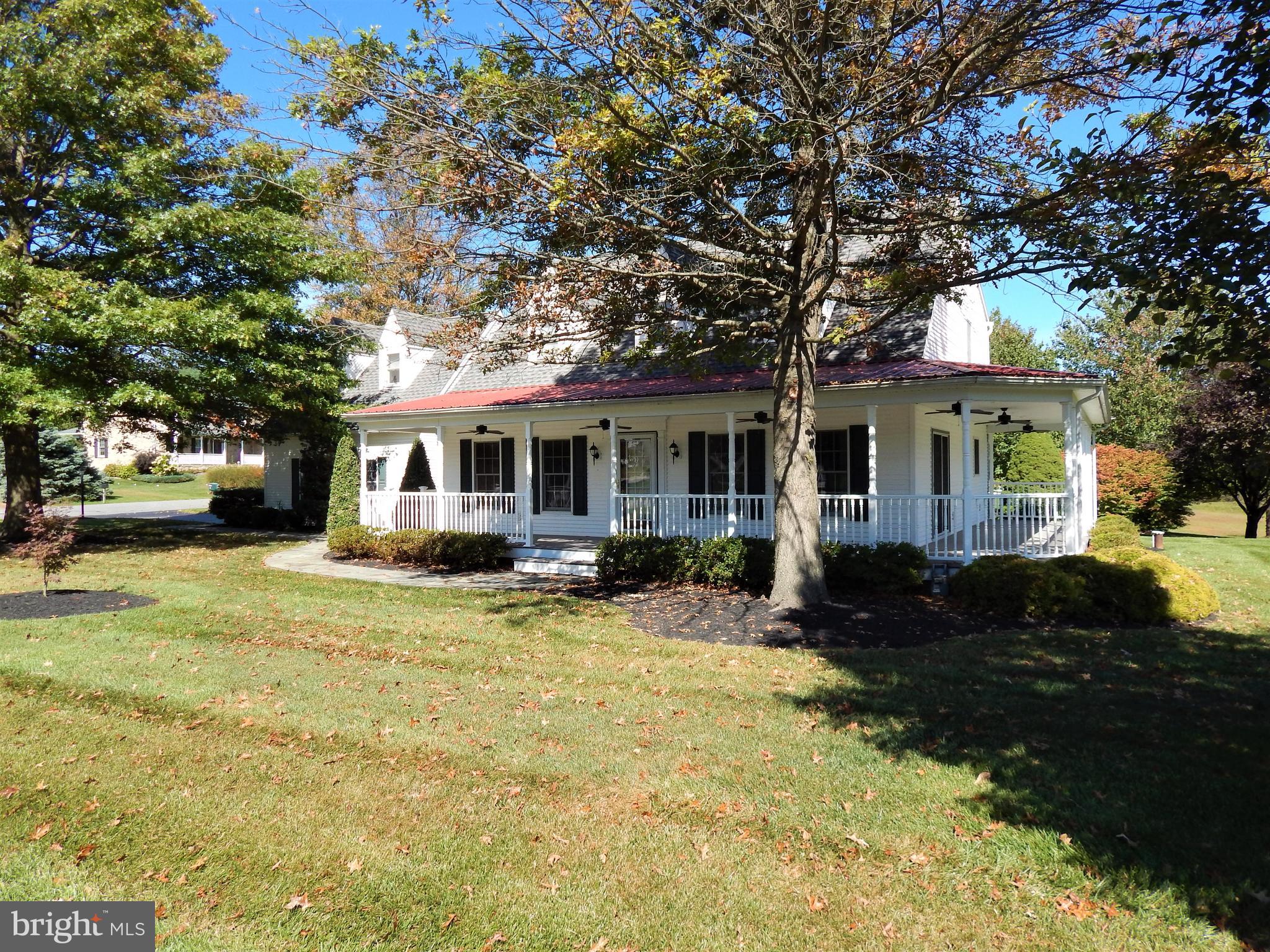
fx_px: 844
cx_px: 635
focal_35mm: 23
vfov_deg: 58.9
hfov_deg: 73.9
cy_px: 476
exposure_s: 1/800
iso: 125
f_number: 3
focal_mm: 4
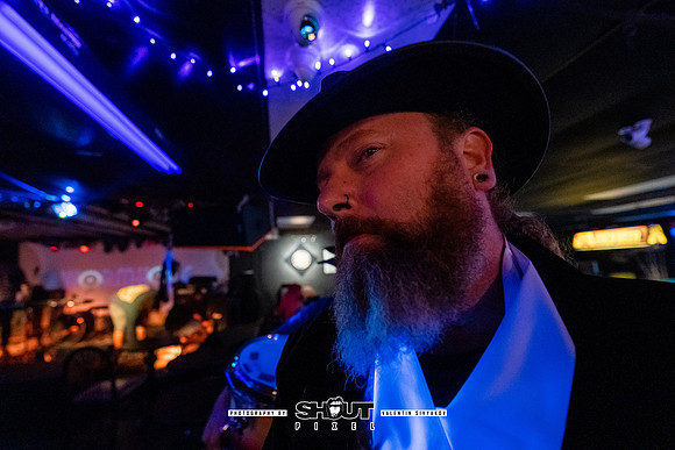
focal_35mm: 14
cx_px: 338
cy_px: 225
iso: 3200
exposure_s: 1/250
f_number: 2.8
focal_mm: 14
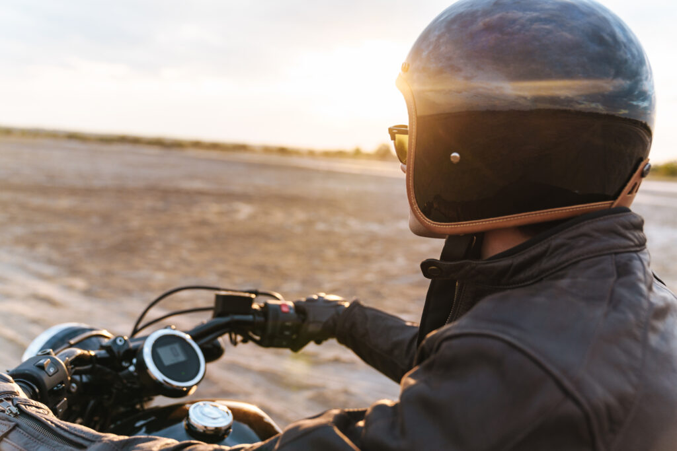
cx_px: 338
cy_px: 226
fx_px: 658
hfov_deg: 54.4
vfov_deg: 37.9
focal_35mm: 35
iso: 160
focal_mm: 35
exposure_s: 1/320
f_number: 3.2
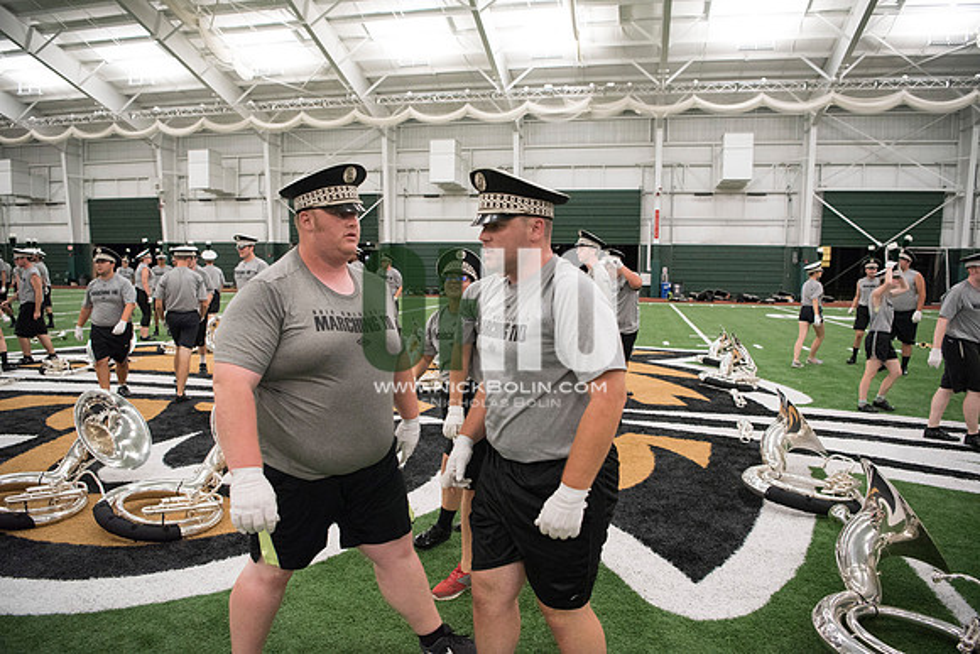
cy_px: 327
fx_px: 653
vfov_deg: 53.2
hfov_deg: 73.7
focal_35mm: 24
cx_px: 490
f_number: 3.2
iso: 3200
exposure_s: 1/320
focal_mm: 24
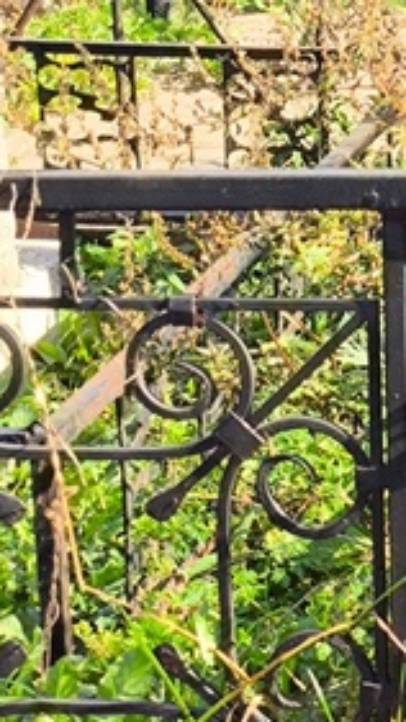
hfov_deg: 7.5
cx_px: 865
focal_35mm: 155
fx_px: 2967
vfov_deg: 13.8
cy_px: 224
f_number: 1.7
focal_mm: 4.71
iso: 50
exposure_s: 1/369
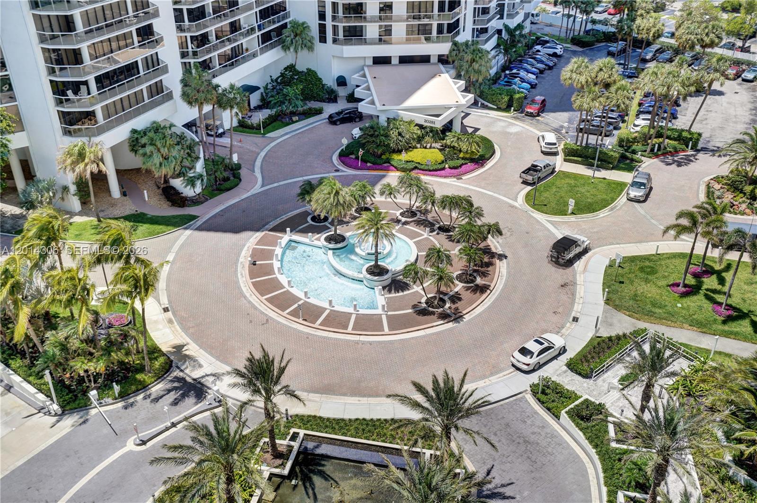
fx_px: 735
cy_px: 252
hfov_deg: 54.5
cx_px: 378
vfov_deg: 37.8
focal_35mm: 35
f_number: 7.1
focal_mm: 35
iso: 125
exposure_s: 1/200
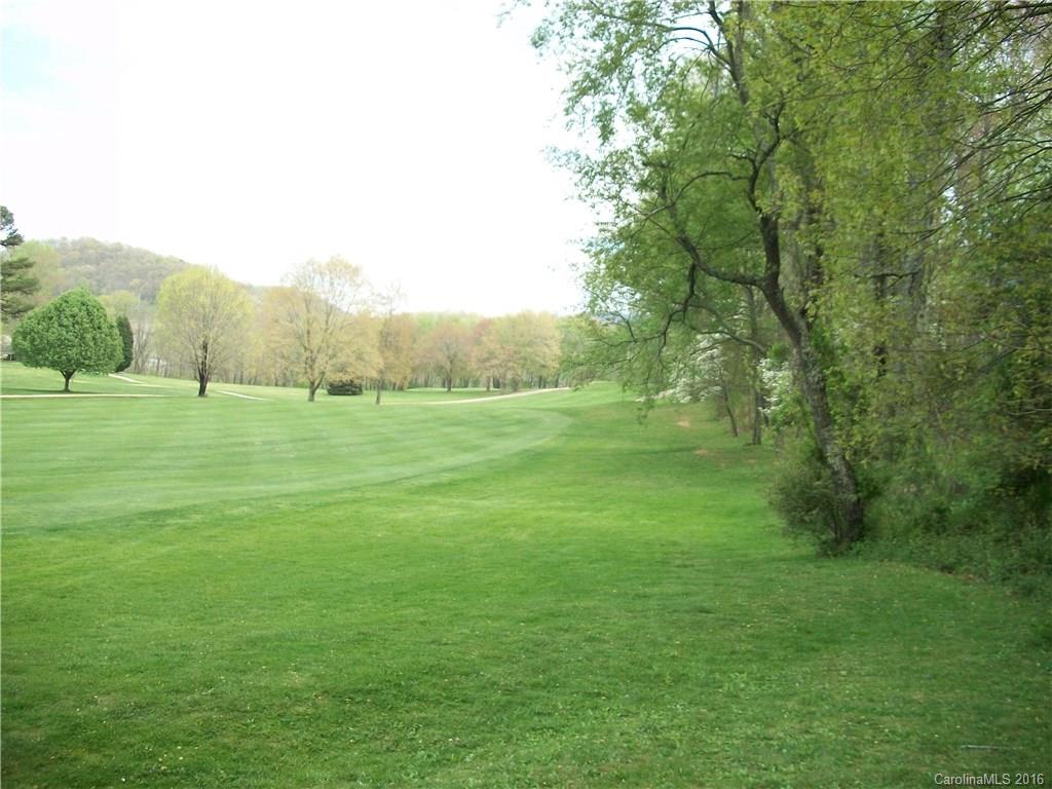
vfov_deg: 44.2
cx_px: 526
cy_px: 394
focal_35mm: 32
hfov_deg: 56.8
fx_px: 972
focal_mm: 5.7
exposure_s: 1/320
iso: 80
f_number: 2.9
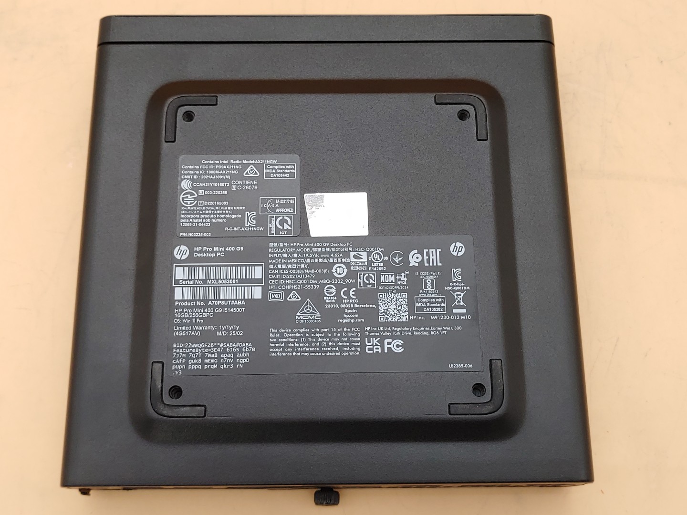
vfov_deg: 35.1
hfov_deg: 45.8
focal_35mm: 41
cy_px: 258
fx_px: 814
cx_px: 344
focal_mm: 4.36
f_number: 1.8
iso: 50
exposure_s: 1/92
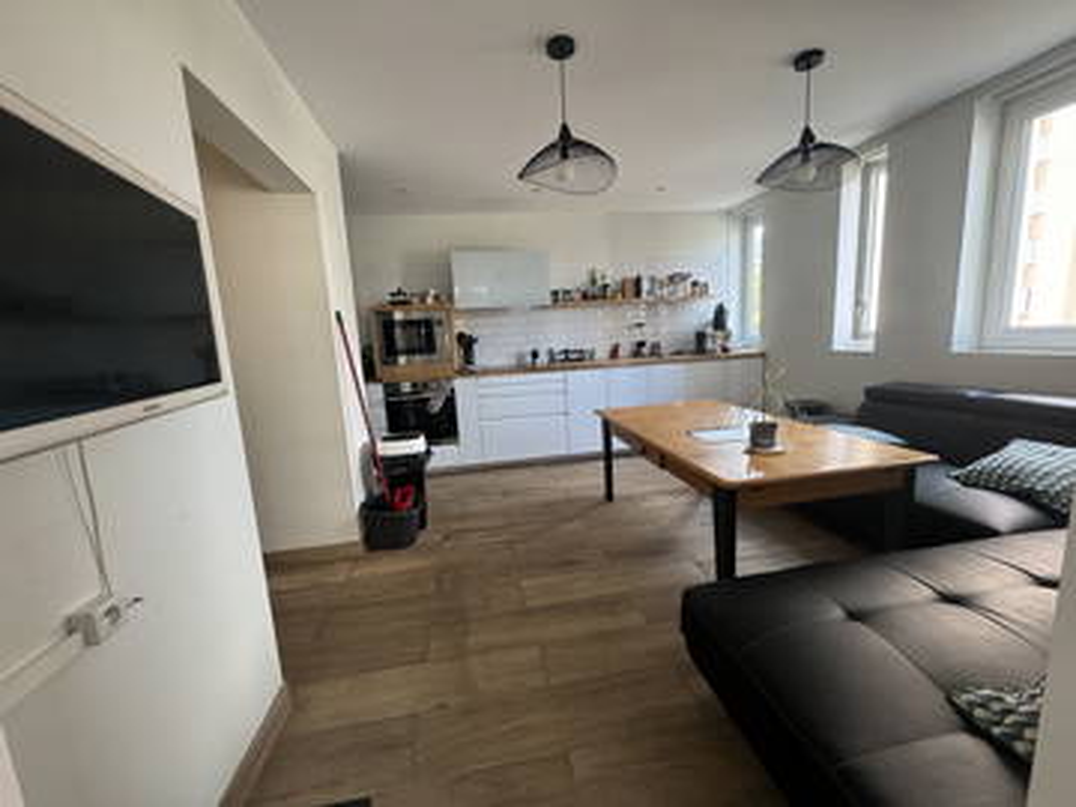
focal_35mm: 14
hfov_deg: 102.1
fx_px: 435
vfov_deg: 85.7
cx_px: 538
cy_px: 404
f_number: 2.2
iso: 250
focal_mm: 2.22
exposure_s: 1/100
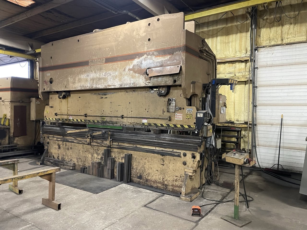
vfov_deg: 53.1
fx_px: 231
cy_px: 115
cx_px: 154
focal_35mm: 26
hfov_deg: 67.3
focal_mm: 4.2
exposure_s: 1/60
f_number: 1.6
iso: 400
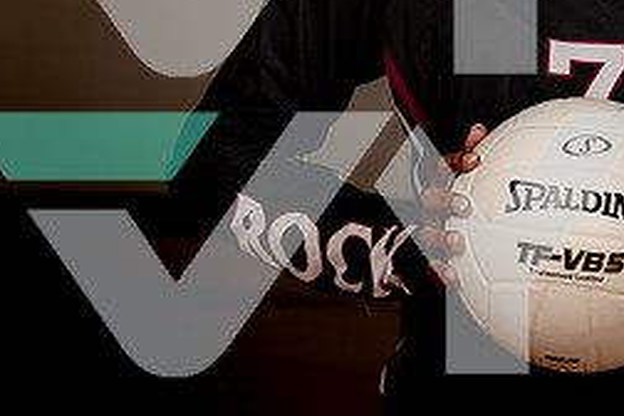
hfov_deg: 12.6
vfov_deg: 8.5
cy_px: -56
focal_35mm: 161
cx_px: 599
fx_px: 2790
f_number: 5.6
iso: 100
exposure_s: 1/250
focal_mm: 70
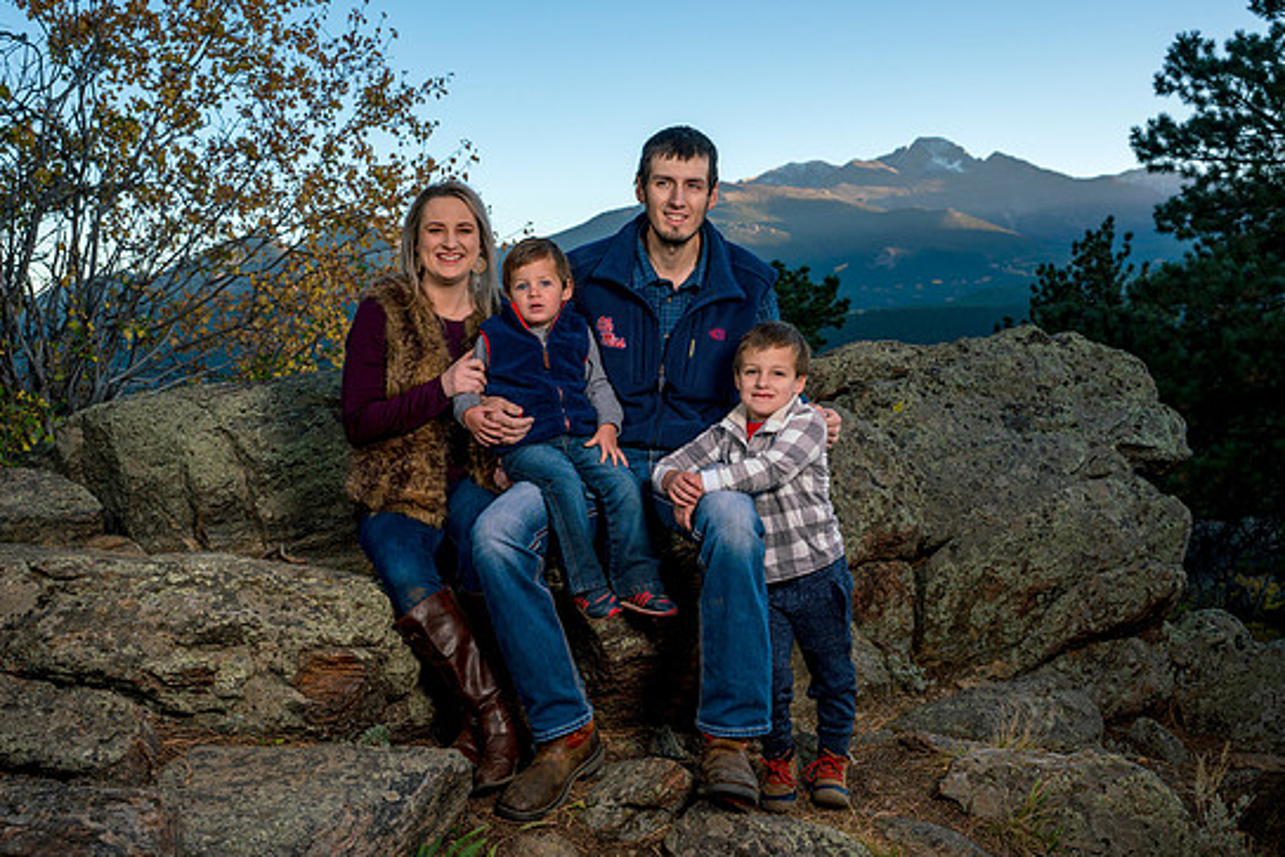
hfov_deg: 58.7
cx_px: 609
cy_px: 447
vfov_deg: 41.1
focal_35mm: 32
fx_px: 1142
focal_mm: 30
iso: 100
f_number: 5
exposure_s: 1/200
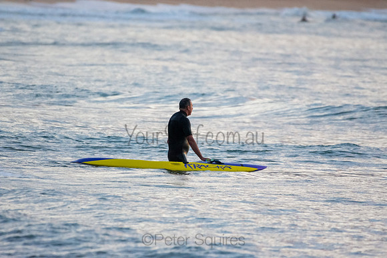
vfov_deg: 1.8
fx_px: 8064
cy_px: 129
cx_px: 194
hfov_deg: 2.7
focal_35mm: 750
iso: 2000
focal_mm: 500
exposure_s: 1/1250
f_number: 5.6
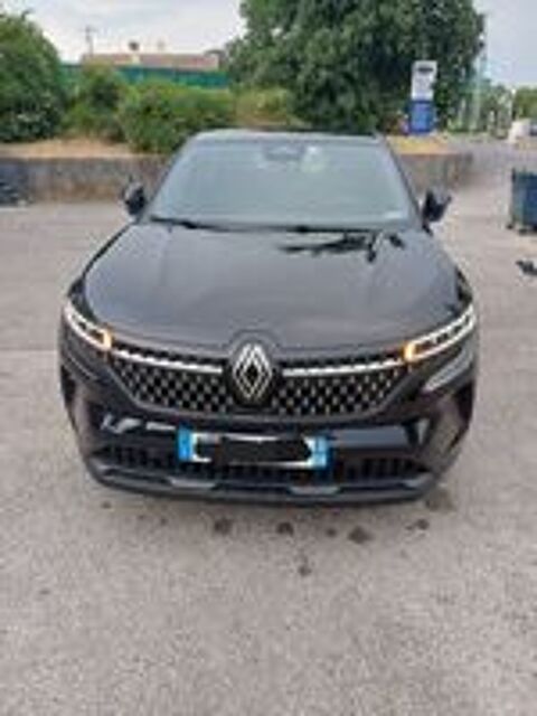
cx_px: 268
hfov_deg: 54.9
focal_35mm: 25
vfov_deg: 69.4
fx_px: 517
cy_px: 358
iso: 50
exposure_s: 1/101
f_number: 1.8
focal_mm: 4.65
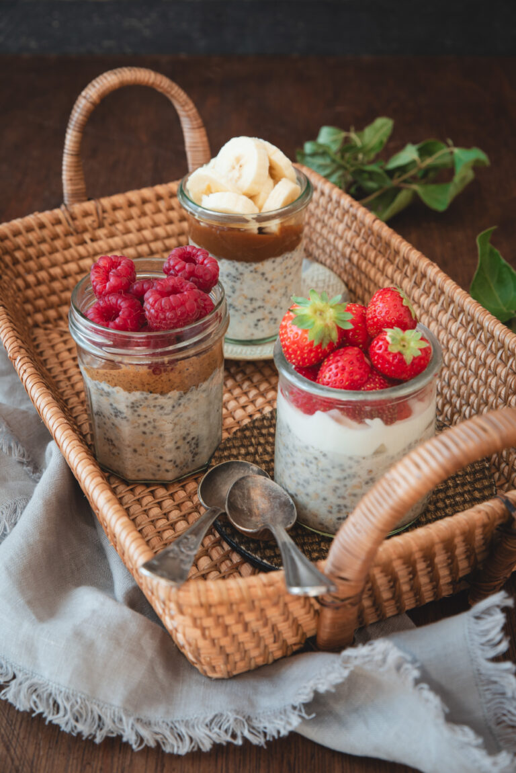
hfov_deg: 23.4
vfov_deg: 34.5
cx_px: 258
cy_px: 386
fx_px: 1245
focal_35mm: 58
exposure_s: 1/6
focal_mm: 58
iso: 200
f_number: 8
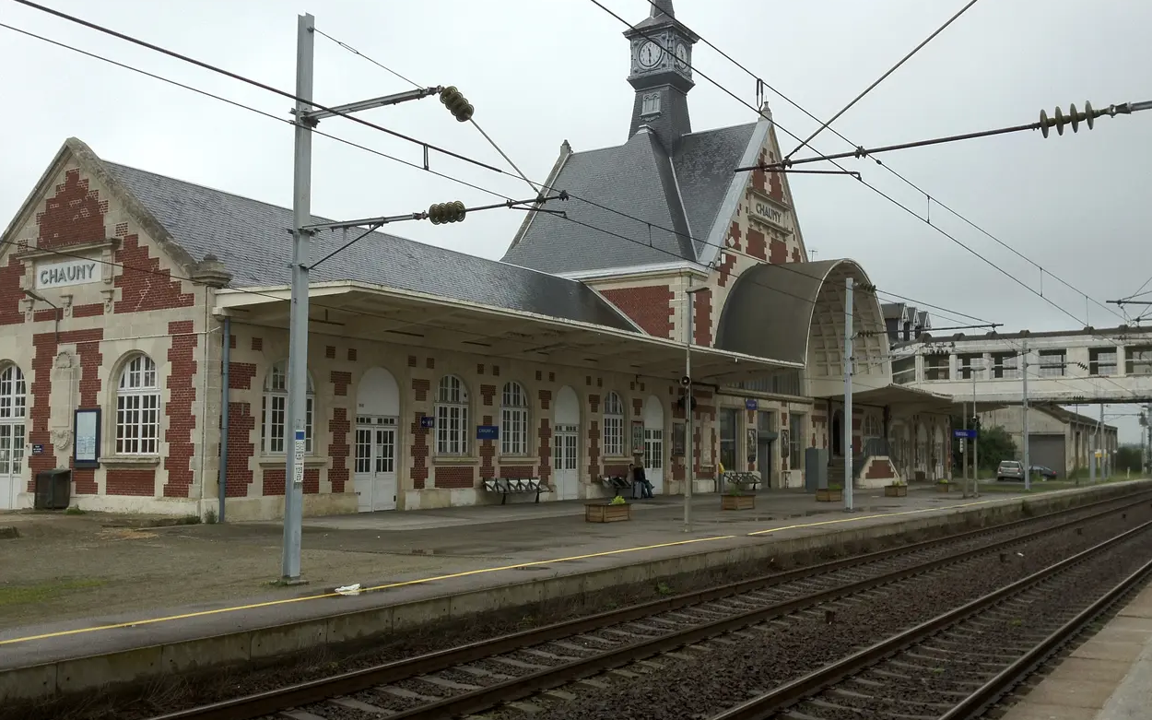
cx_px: 586
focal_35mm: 38
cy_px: 385
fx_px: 1193
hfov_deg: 51.5
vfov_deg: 33.6
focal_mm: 4.28
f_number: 2.4
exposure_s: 1/778
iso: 64
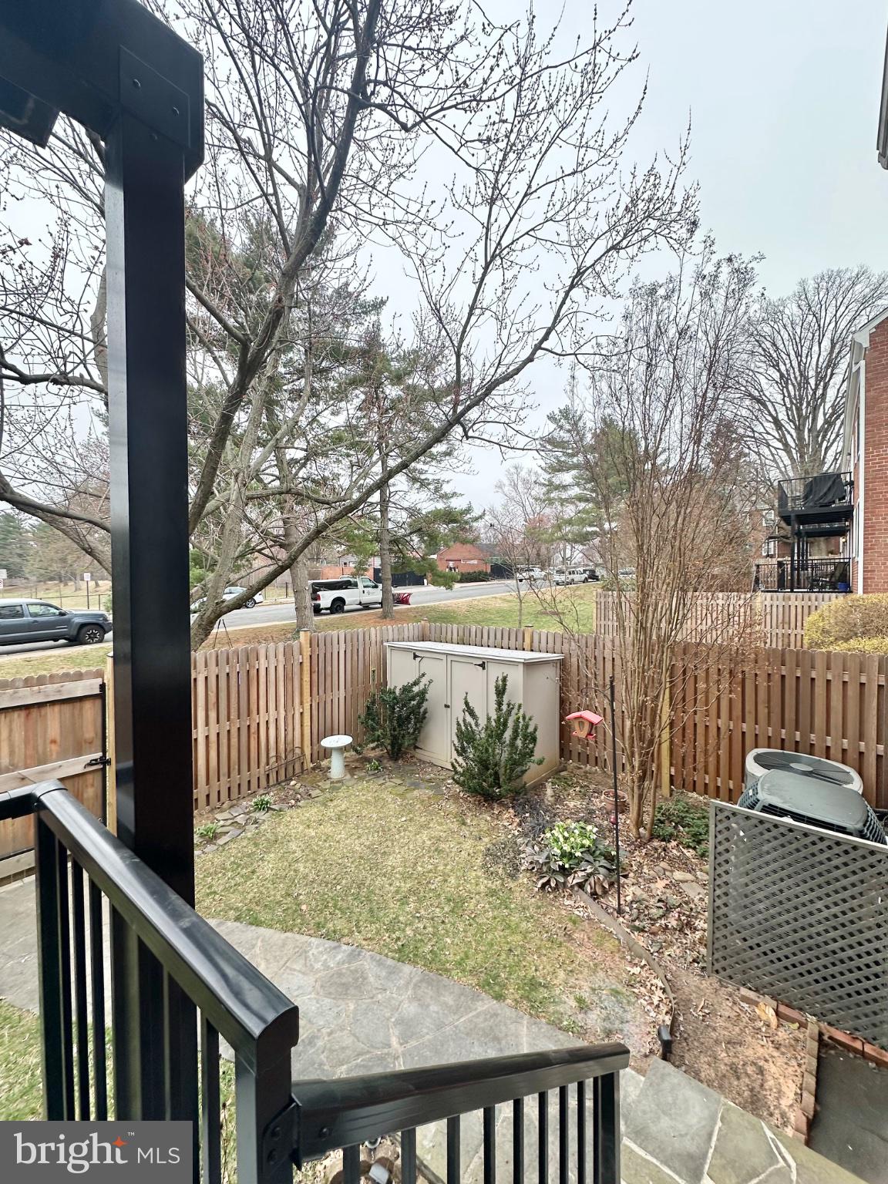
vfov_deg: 102.1
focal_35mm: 14
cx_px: 444
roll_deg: +1.3
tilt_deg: -0.4
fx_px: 479
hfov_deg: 85.7
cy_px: 592
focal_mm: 2.22
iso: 40
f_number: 2.2
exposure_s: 1/361
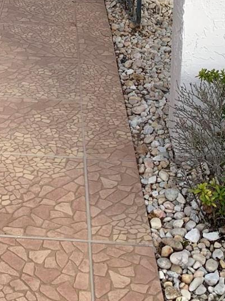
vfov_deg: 23.1
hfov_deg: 19.4
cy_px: -88
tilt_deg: -5.8
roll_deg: -0.6
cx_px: 40
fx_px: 650
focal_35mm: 75
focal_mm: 4.25
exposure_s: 1/954
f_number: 1.8
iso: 25
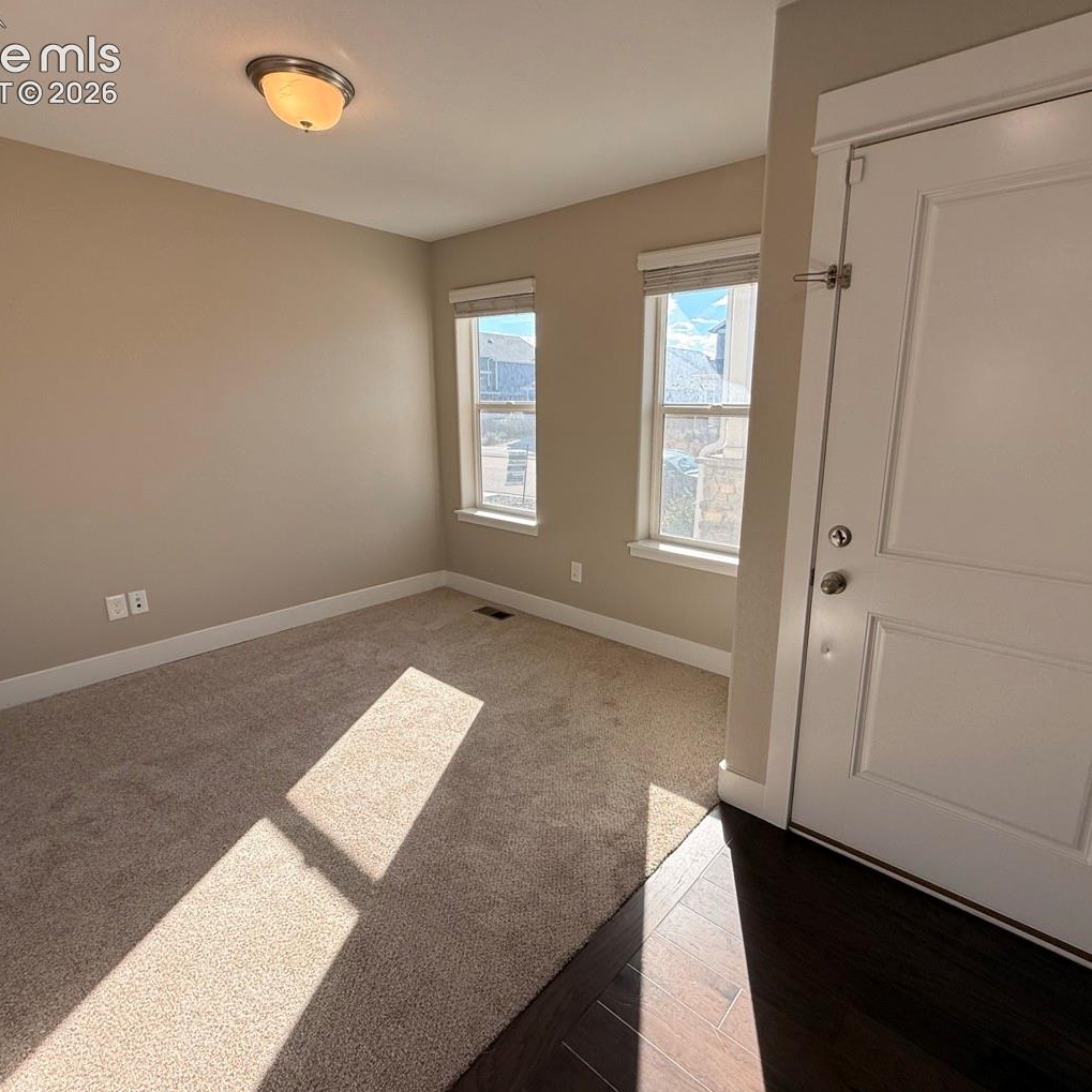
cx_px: 584
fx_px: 607
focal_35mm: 17
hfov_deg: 83.8
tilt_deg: -12.0
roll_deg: -0.5
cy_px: 537
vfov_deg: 84.0
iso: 64
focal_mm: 2.22
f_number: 2.2
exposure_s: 1/374
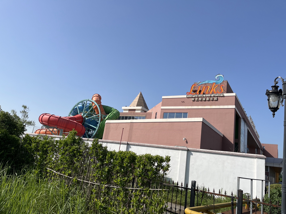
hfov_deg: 67.3
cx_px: 143
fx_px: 215
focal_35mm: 26
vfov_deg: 53.1
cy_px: 107
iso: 50
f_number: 1.6
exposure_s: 1/5076
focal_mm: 5.1
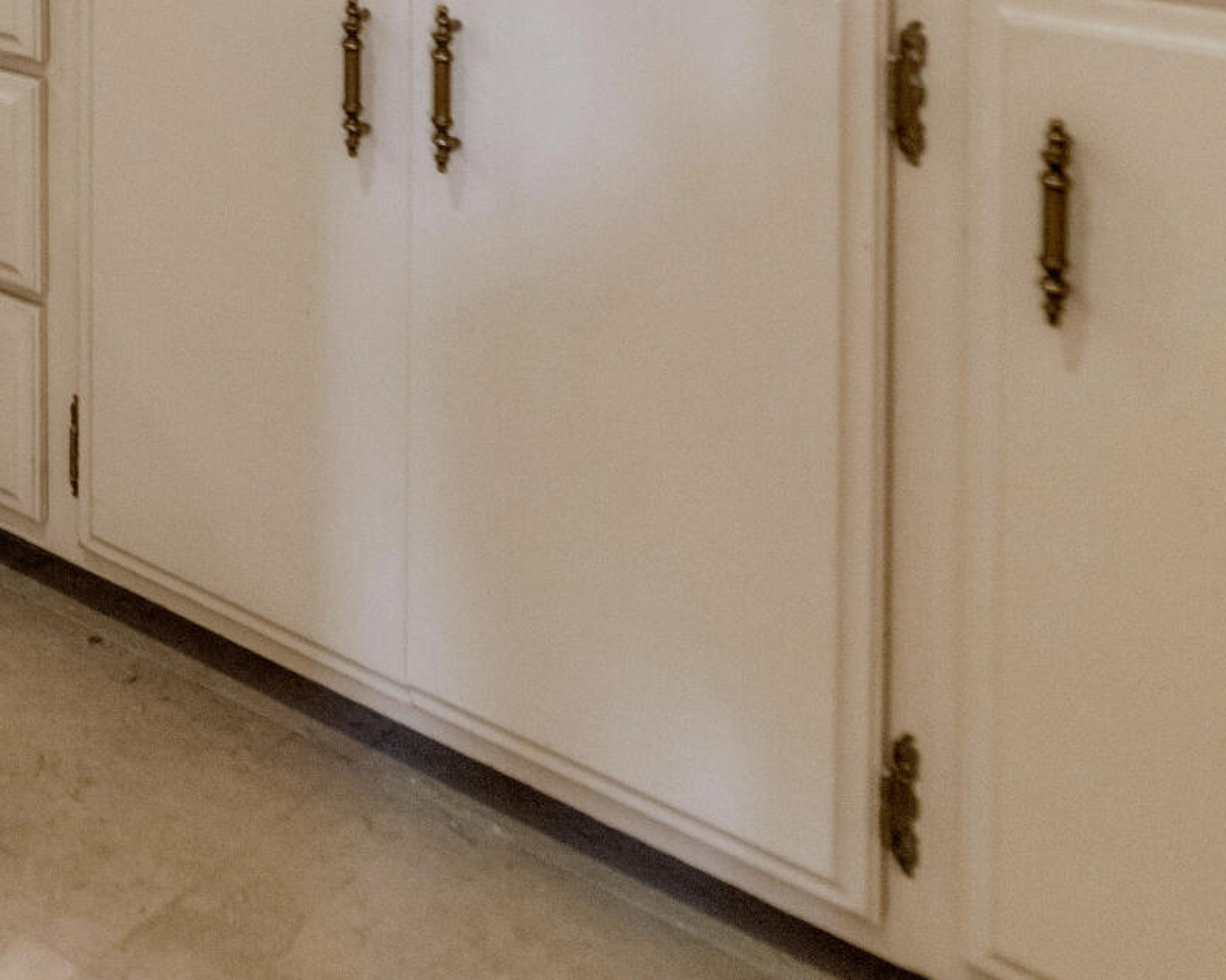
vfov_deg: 19.2
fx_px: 2576
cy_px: -431
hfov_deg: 23.5
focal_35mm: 71
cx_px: -390
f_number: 2.8
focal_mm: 20
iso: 1000
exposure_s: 1/60
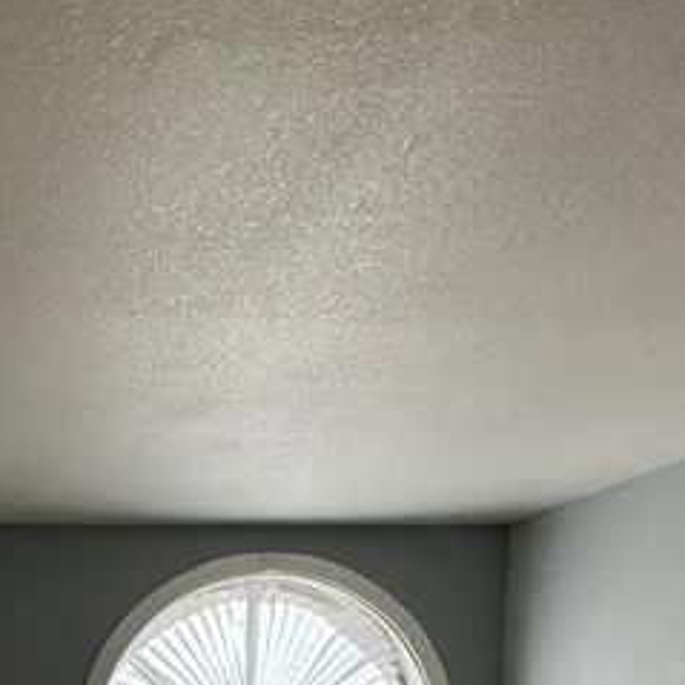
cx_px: -238
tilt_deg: -4.5
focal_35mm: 53
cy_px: 914
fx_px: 1187
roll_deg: -0.3
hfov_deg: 26.5
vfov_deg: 26.7
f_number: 2.2
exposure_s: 1/301
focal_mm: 2.22
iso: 40
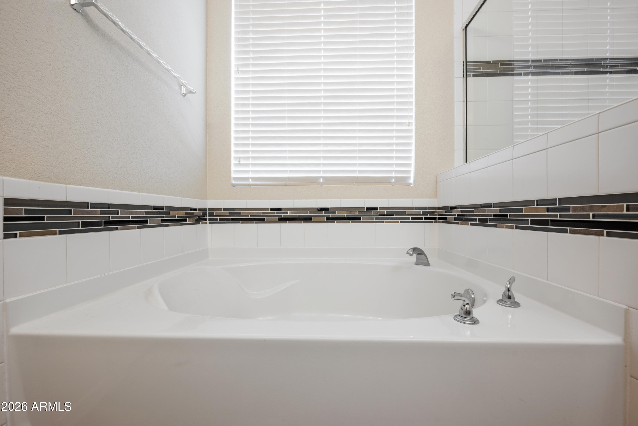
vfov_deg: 81.2
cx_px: 319
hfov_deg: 104.2
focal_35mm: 14
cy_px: 213
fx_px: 248
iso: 250
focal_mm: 14
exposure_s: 1/1.67
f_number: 9
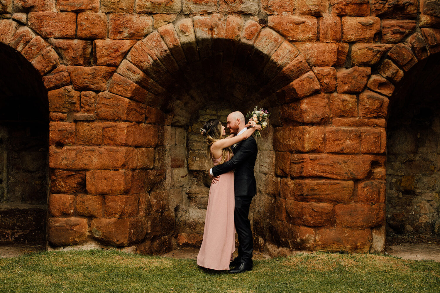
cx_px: 220
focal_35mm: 50
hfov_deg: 39.6
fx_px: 611
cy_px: 146
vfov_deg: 27.0
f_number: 4.5
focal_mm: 50
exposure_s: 1/400
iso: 400
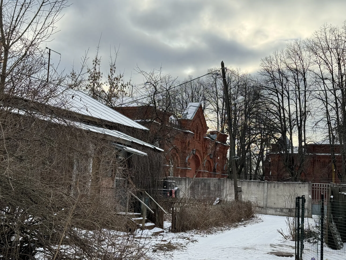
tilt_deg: +6.4
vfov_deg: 30.3
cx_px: 173
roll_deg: -3.1
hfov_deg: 39.7
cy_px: 130
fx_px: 480
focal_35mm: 48
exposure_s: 1/1366
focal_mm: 6.76
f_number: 1.78
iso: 64
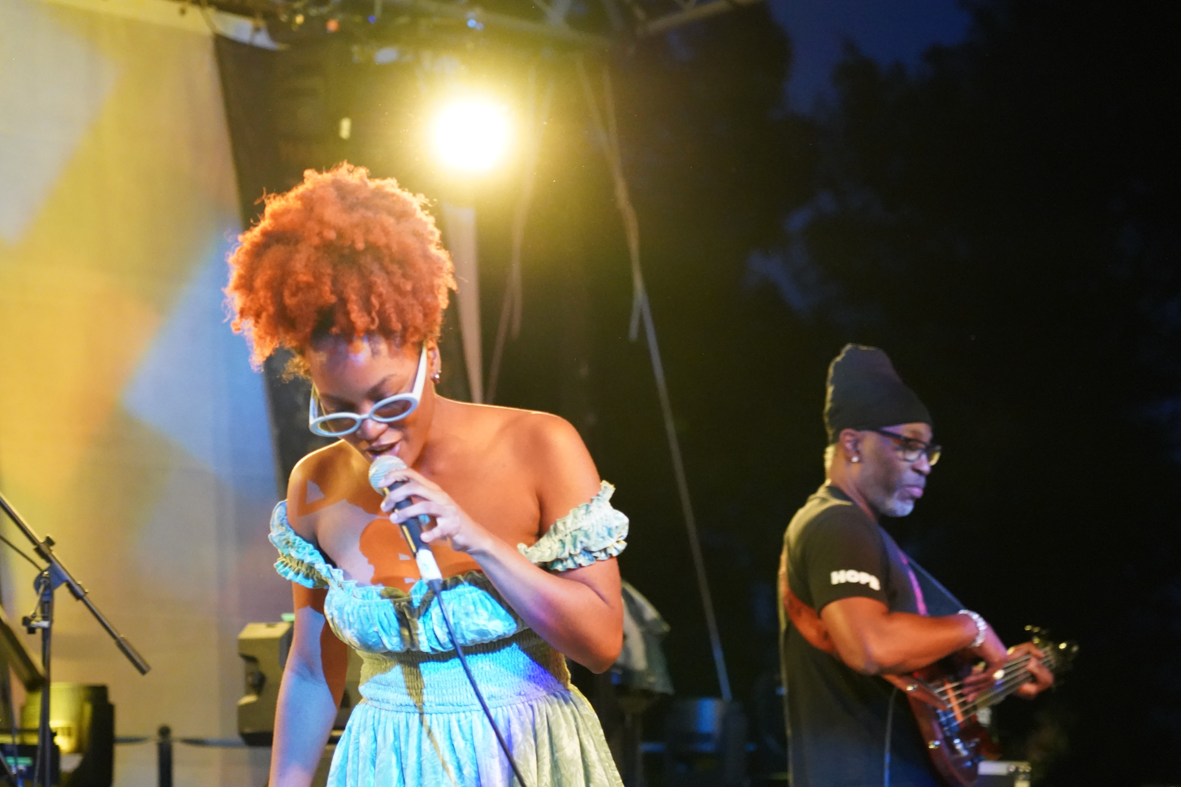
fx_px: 3444
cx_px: 590
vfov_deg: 13.0
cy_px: 394
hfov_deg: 19.5
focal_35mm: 105
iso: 12800
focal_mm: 105
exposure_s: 1/125
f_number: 4
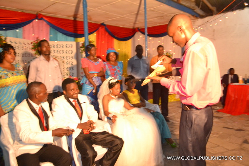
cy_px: 83
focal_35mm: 27
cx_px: 124
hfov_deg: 67.4
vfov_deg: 47.9
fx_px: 187
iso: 3200
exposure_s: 1/60
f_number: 3.5
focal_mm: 18
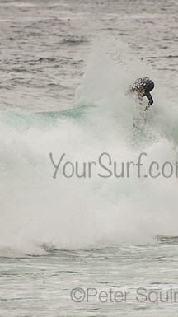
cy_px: 158
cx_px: 134
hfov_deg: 1.3
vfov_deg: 2.3
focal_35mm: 948
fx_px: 7970
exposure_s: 1/1250
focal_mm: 400
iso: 220
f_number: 5.6
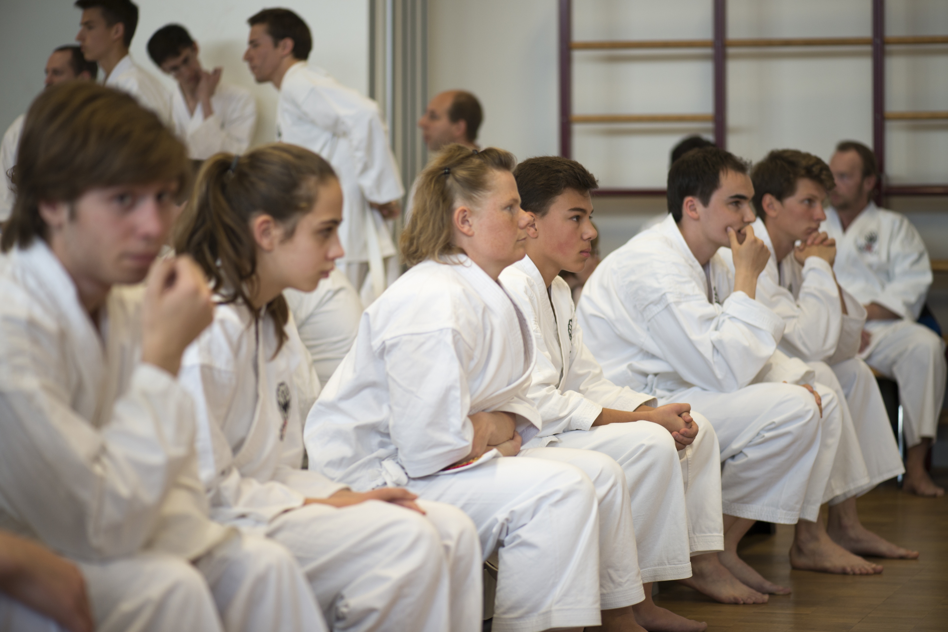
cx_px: 474
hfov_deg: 19.5
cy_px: 316
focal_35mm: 105
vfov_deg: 13.0
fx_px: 2765
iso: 400
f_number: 2.8
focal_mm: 105
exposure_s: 1/125
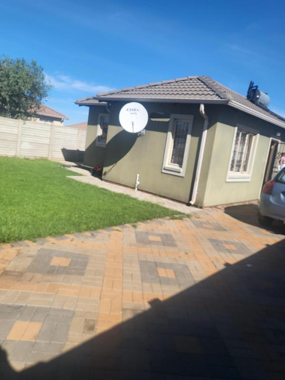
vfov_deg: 67.3
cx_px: 142
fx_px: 285
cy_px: 190
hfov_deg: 53.1
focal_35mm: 26
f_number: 1.8
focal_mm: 4.25
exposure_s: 1/3333
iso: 50
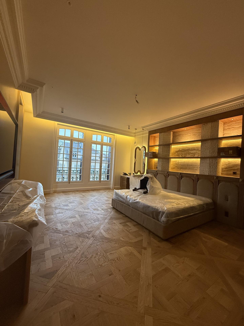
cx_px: 122
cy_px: 163
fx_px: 132
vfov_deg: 102.1
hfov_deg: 85.7
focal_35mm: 14
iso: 320
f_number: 2.2
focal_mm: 2.22
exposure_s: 1/100
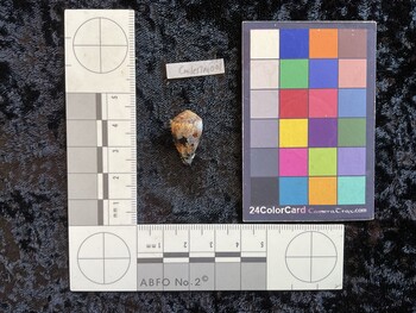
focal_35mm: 29
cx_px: 208
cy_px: 156
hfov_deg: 61.6
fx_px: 349
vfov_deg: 48.3
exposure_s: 1/50
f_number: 1.8
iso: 40
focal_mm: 3
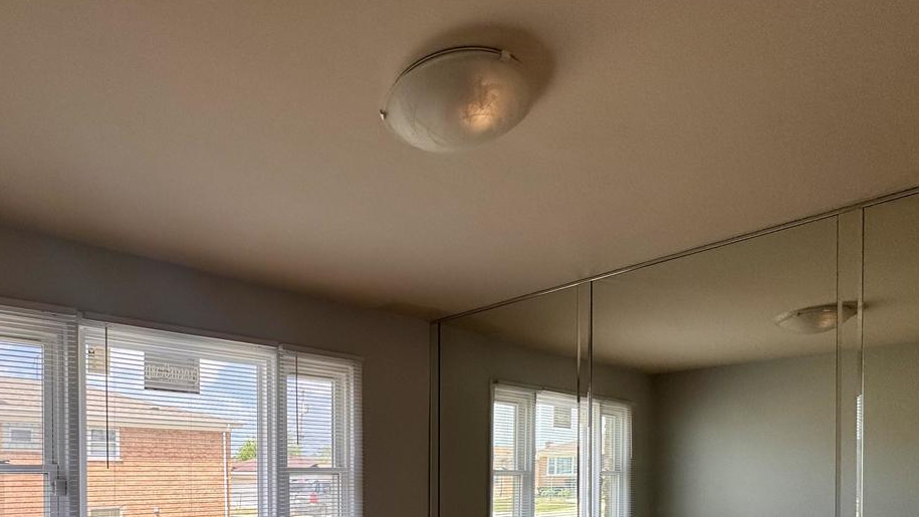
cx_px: 330
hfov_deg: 74.6
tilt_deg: -0.4
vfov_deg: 42.9
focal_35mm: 24
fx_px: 585
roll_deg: -0.2
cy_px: 483
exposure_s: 1/270
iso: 40
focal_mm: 2.22
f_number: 2.2
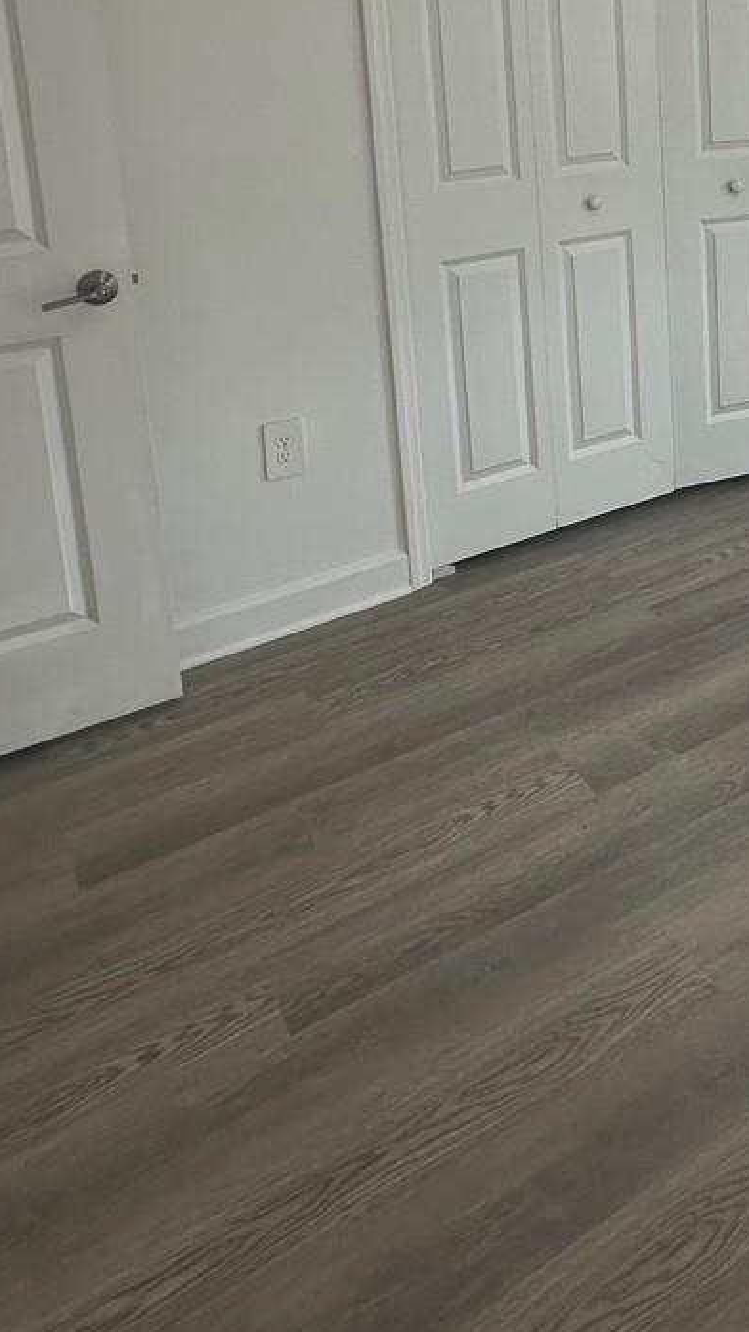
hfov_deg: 30.0
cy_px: 208
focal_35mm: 35
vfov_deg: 51.8
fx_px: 1236
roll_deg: +0.7
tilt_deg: -10.2
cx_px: 837
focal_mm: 2.22
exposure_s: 1/120
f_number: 2.2
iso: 100
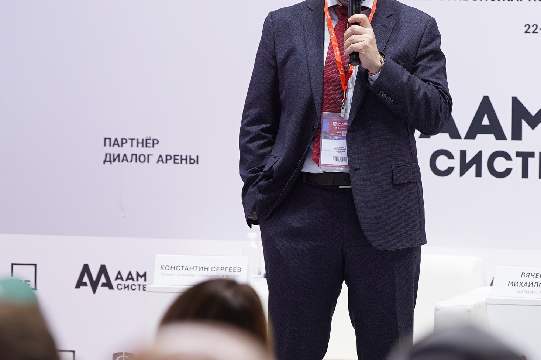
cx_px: 400
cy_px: 170
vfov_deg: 6.4
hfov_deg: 9.7
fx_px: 3198
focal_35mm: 213
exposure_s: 1/100
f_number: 2.8
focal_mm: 122
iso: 500
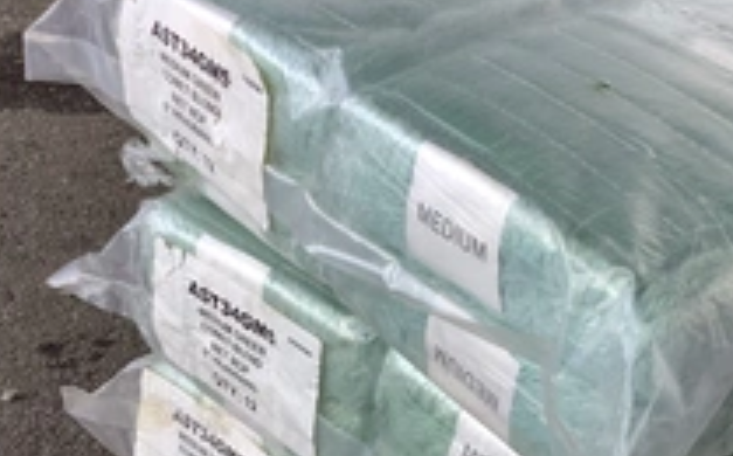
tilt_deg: -39.7
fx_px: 1257
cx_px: 452
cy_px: 365
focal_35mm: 63
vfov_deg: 20.3
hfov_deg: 32.4
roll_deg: -6.9
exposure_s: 1/157
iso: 25
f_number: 2.4
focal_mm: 3.3
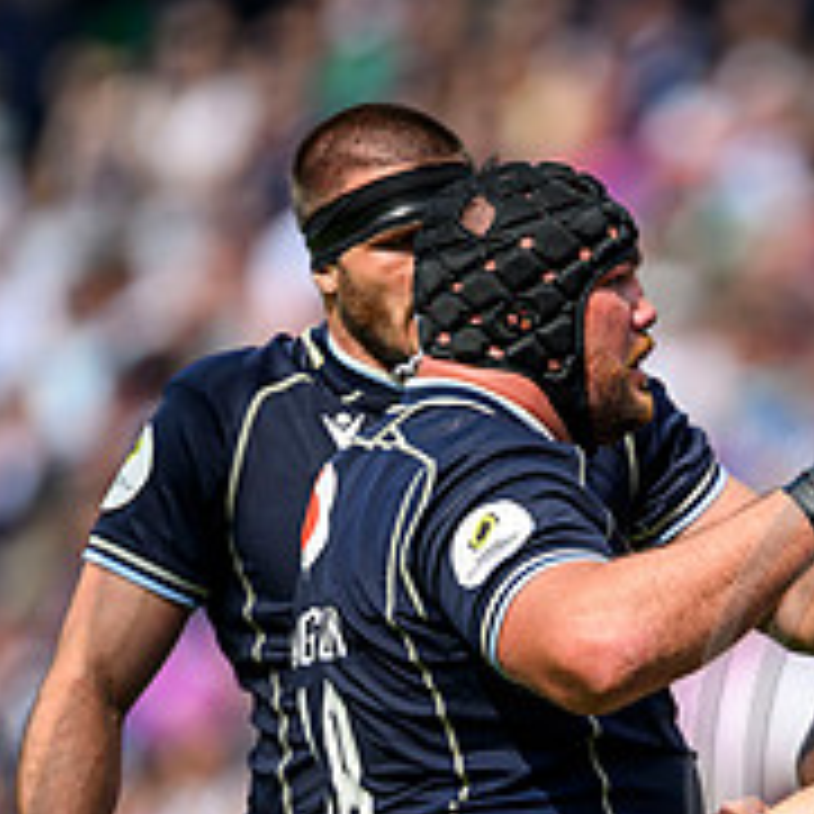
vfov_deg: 1.5
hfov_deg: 1.5
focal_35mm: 1158
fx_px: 30808
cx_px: 1067
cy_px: 883
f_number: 2.8
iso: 250
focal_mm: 400
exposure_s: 1/2000
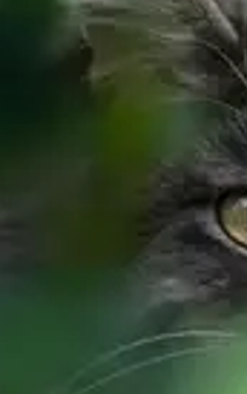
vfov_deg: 3.5
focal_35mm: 595
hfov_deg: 2.2
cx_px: 505
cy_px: 204
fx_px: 6388
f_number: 2.8
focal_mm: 200
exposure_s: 1/500
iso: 500
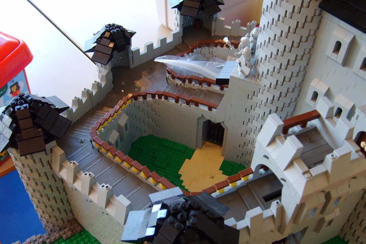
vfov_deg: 35.9
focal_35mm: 37
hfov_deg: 51.9
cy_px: 134
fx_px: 376
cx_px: 183
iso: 100
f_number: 2.8
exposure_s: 1/30
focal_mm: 5.8
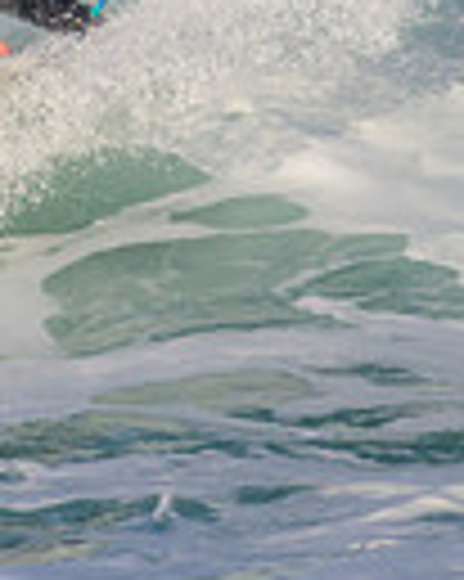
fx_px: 58089
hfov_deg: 0.5
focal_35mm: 3380
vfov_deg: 0.6
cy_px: -250
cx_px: -423
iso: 1100
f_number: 11
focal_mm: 800
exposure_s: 1/2000
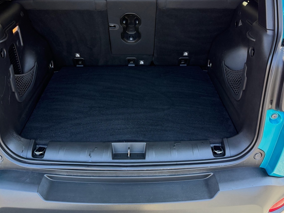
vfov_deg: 41.1
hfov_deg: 53.9
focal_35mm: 34
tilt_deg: -26.0
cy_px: 65
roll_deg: +0.3
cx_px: 139
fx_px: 279
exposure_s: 1/140
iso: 200
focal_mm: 6.76
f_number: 1.78
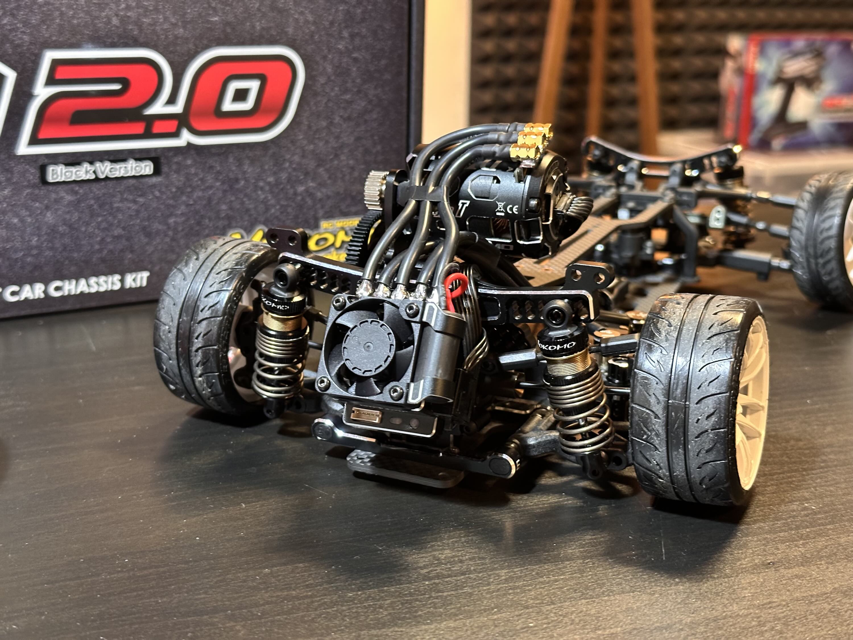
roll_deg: -1.0
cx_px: 426
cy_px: 320
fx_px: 1183
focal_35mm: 48
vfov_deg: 30.3
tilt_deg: -16.2
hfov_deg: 39.7
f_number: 1.78
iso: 400
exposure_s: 1/25
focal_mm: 6.86
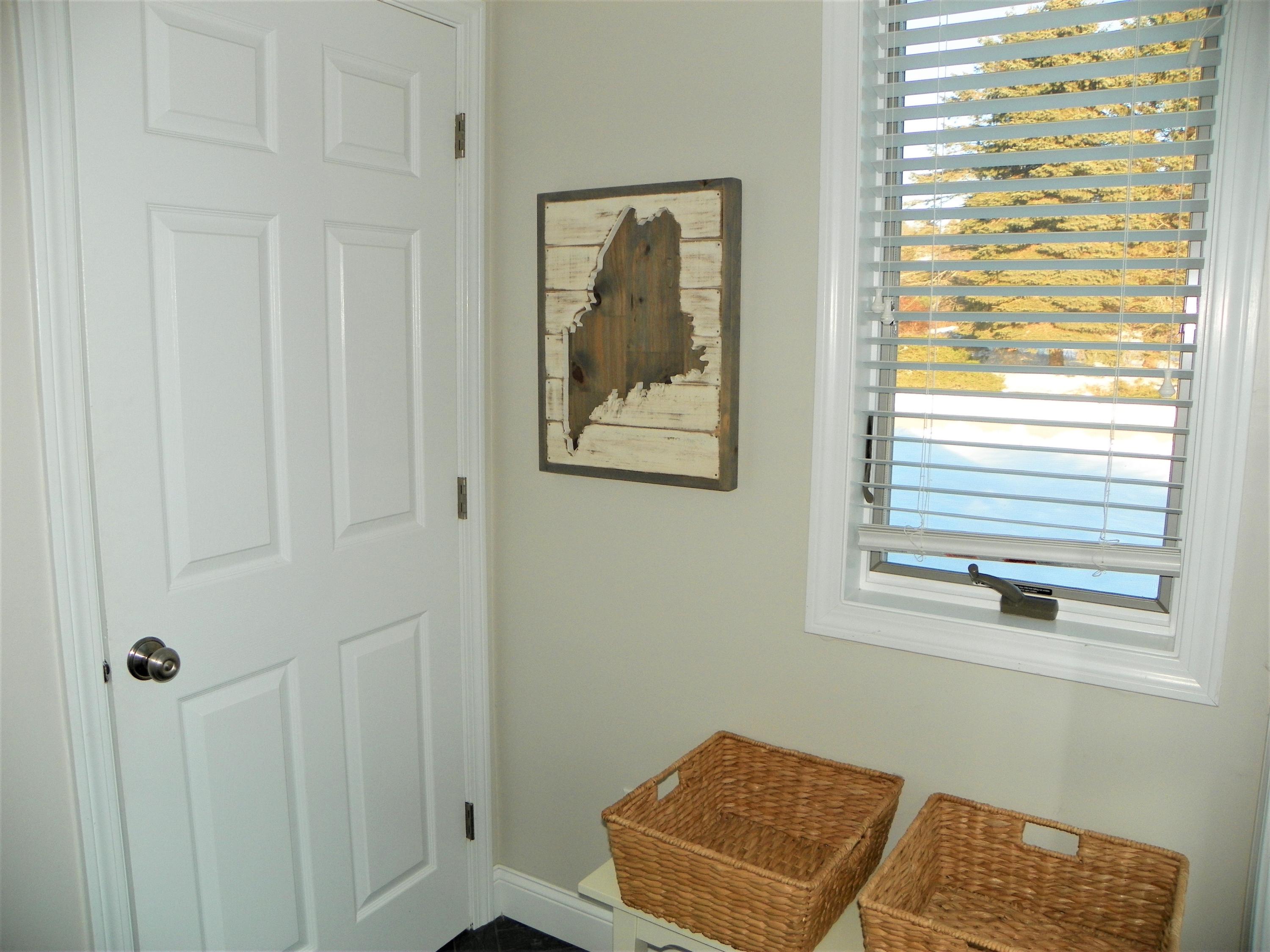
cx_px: 635
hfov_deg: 67.3
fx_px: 954
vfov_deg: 53.1
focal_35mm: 26
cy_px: 476
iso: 64
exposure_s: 1/125
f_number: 2.8
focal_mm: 4.6
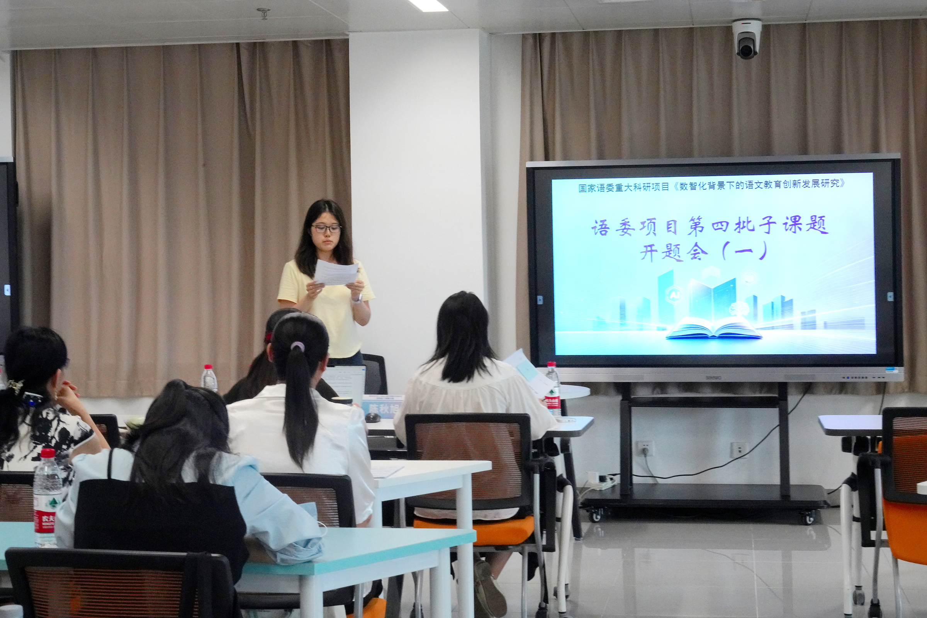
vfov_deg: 21.2
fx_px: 1648
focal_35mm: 64
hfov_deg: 31.4
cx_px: 464
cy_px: 309
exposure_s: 1/40
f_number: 22
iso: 6400
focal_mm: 64
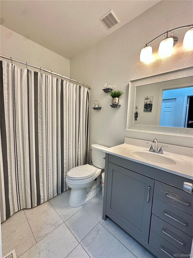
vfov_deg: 102.1
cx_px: 96
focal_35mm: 14
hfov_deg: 85.7
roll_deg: -3.1
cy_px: 129
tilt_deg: -5.2
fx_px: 104
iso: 250
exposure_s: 1/120
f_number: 2.2
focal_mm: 2.22
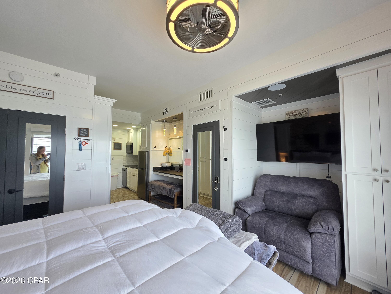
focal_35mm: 13
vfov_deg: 89.9
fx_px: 147
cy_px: 147
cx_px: 196
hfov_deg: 106.2
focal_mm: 2.2
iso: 80
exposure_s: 1/120
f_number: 1.9
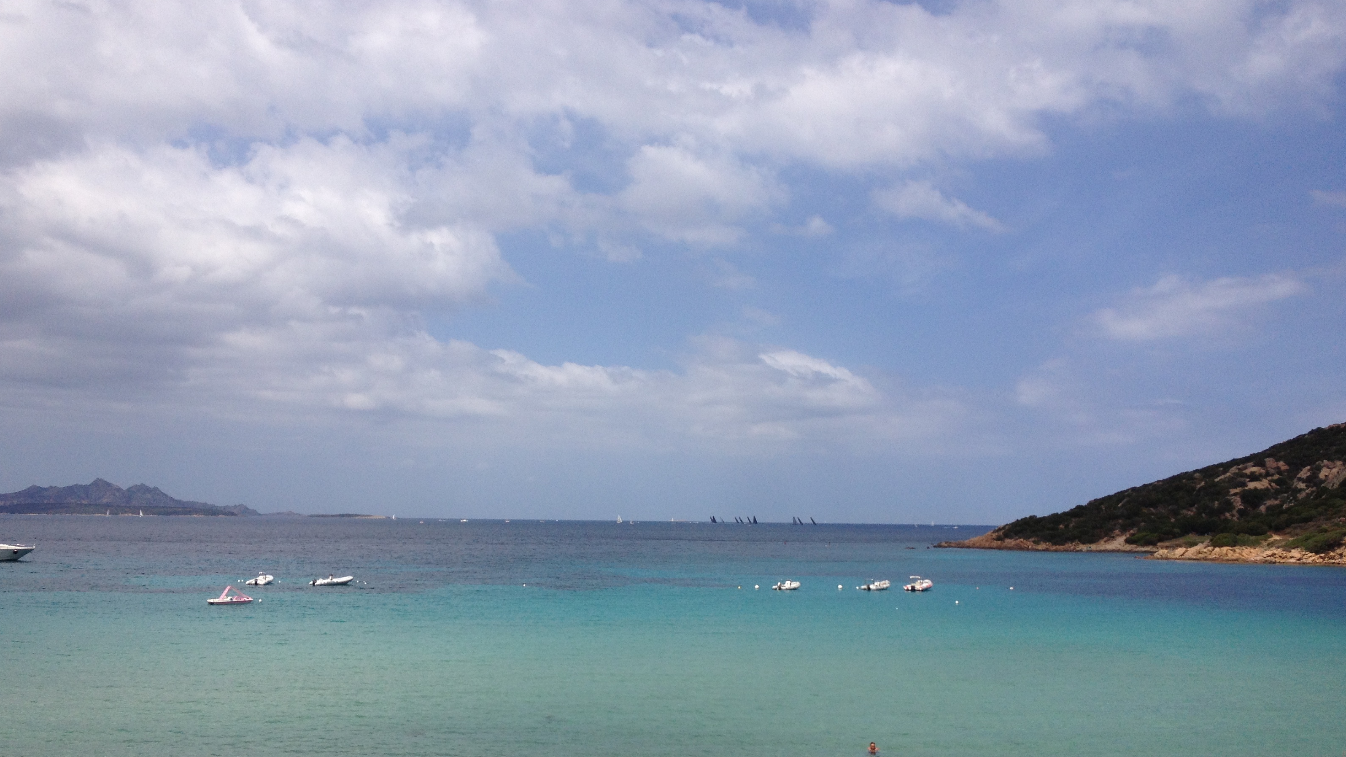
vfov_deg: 30.2
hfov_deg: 51.6
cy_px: 502
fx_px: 1392
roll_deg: -0.6
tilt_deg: -2.2
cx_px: 669
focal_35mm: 39
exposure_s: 1/3460
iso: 50
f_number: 2.4
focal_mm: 4.28
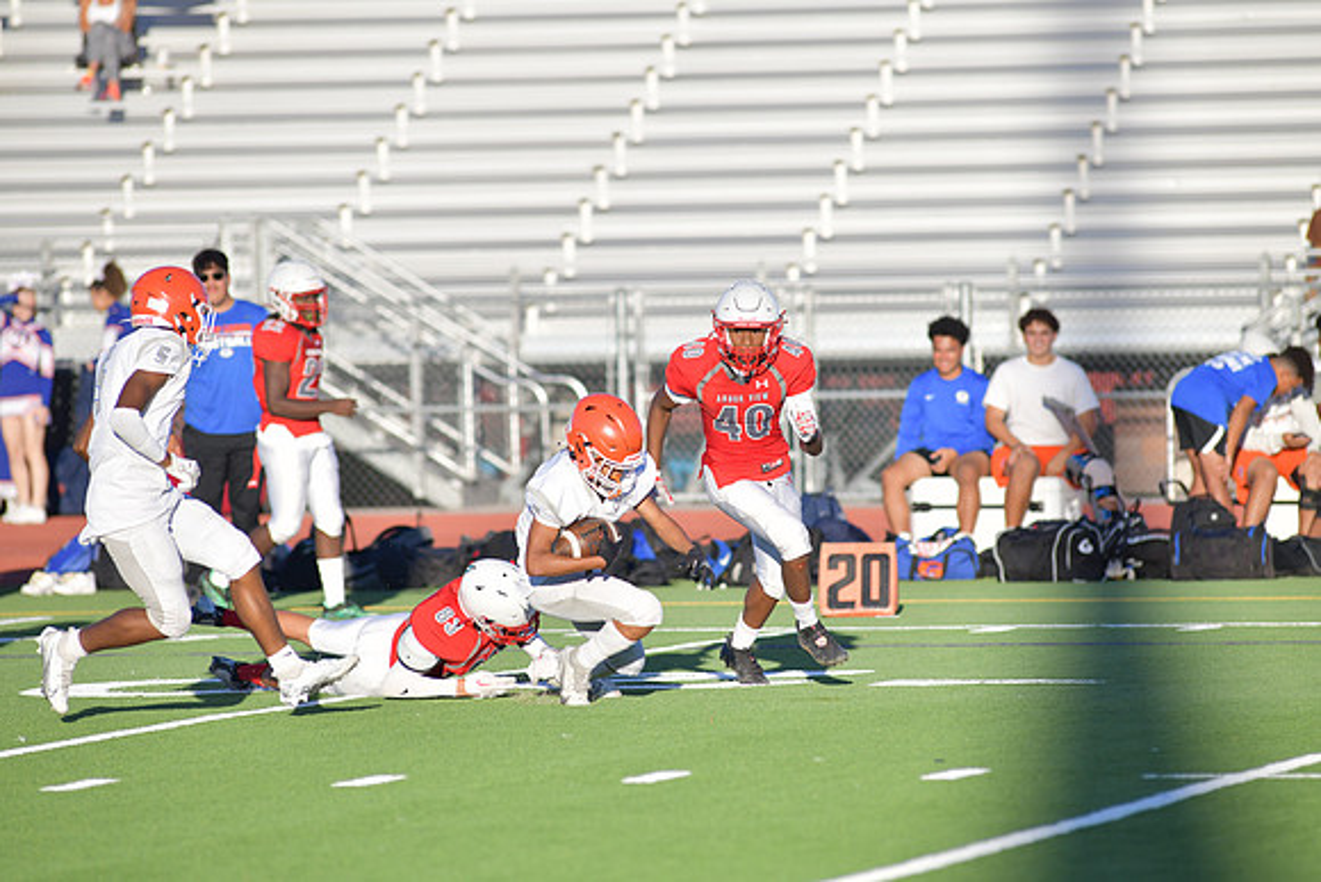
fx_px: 11010
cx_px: 660
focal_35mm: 300
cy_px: 441
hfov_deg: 6.9
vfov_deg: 4.6
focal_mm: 300
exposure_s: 1/3200
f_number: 5
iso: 450
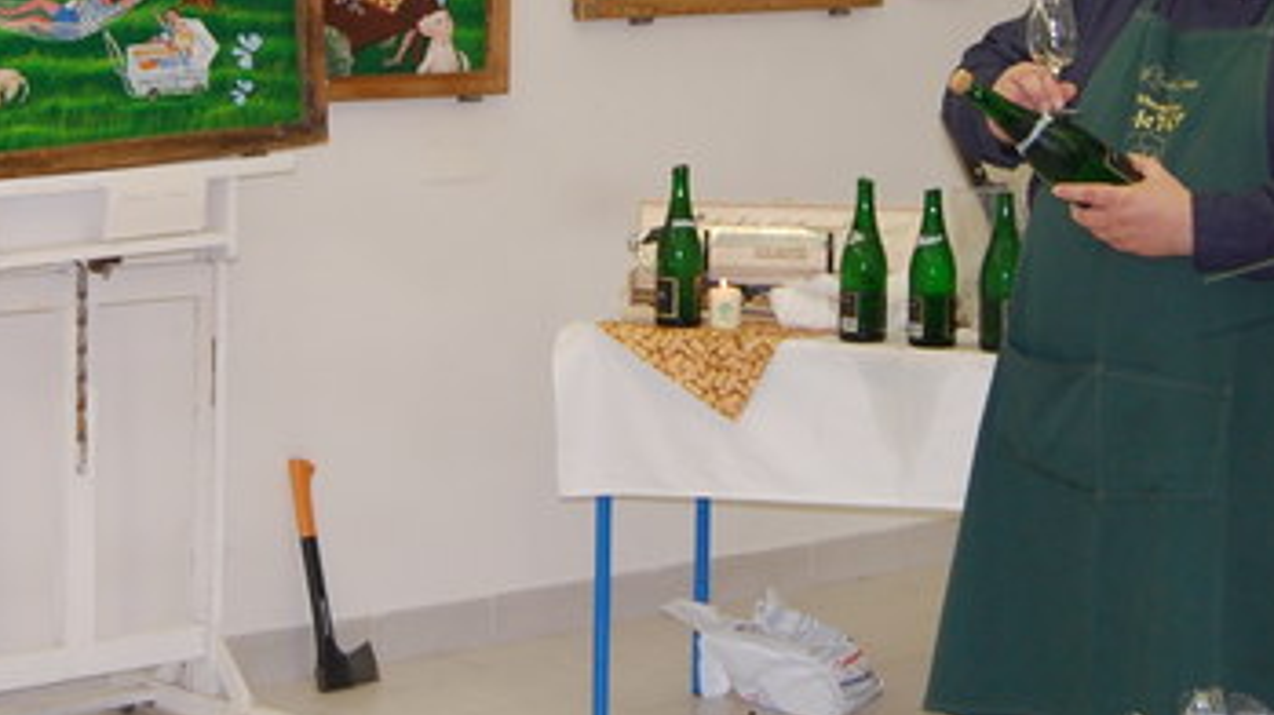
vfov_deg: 11.1
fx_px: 3647
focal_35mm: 108
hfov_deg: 19.8
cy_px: 29
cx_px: 683
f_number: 4.2
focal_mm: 30
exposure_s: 1/60
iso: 400
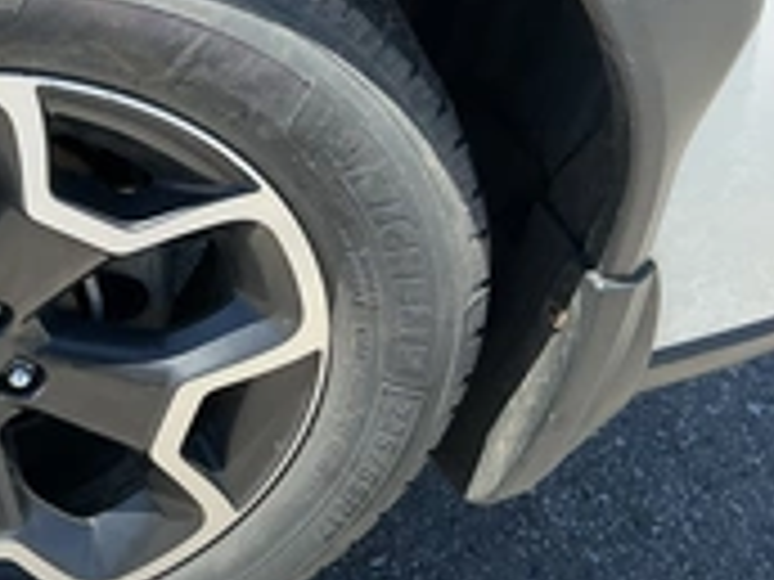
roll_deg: -7.3
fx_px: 1453
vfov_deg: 22.6
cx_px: -122
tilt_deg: -42.2
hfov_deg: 26.9
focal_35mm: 65
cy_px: 301
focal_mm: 3
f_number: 1.8
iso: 25
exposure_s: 1/855
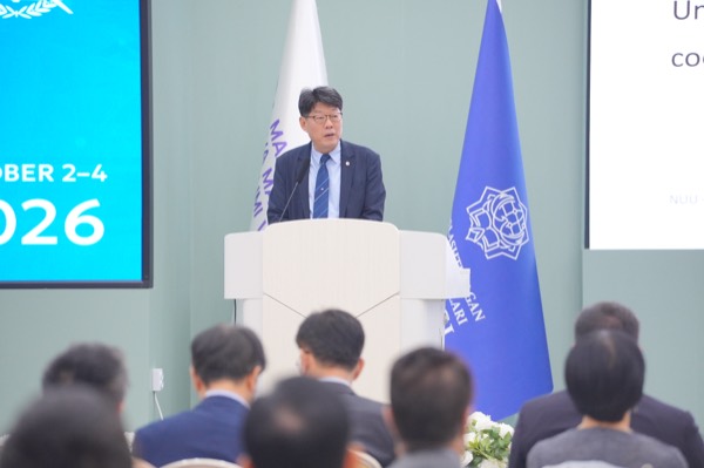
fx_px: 3908
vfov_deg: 6.9
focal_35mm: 200
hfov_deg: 10.3
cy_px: 234
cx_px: 352
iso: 4000
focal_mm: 200
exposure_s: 1/125
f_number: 4.5
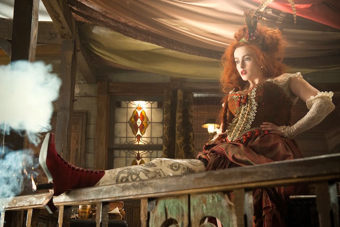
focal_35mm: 48
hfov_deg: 41.1
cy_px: 114
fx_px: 453
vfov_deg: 28.0
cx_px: 170
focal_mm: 48
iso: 2000
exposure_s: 1/80
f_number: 4.5
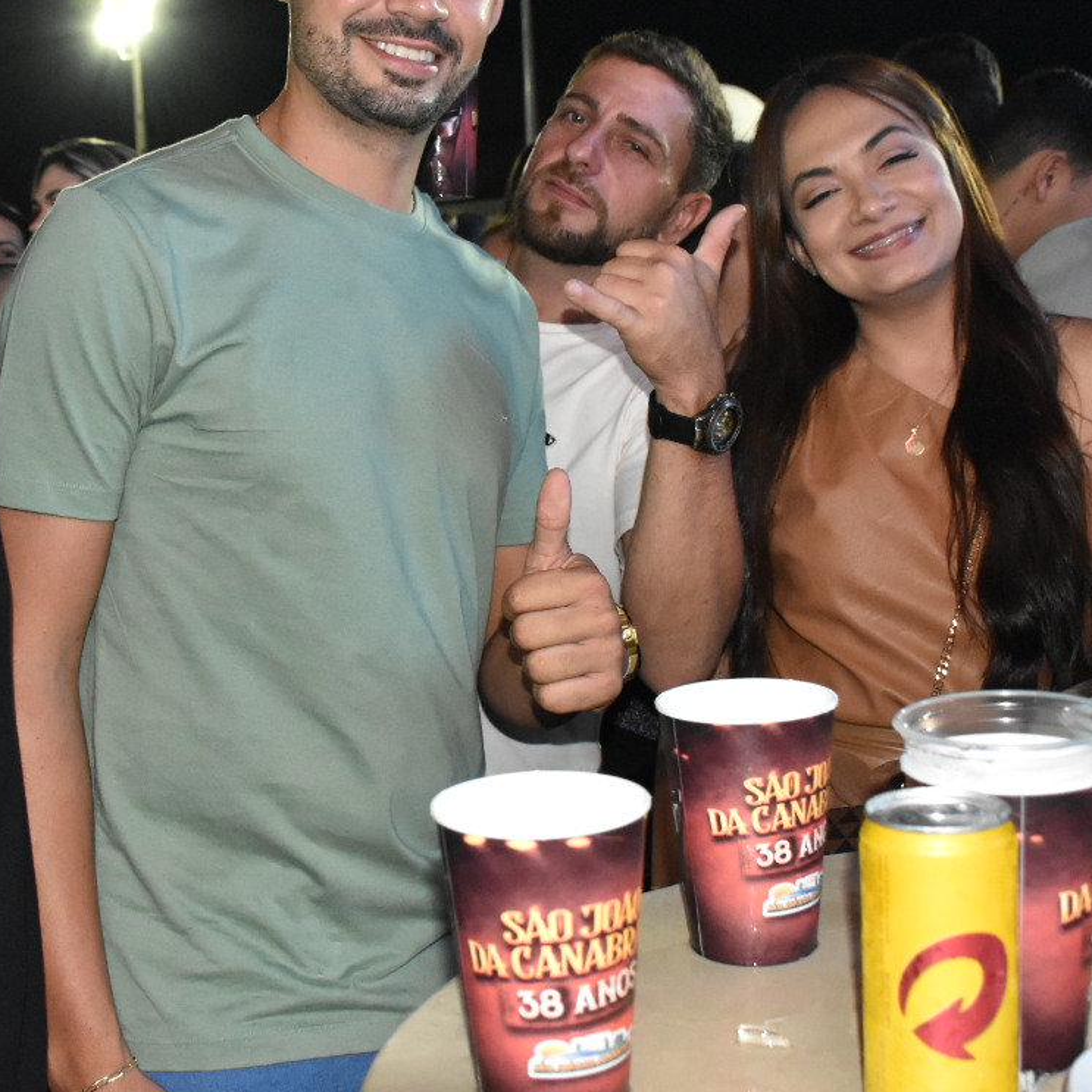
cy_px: 406
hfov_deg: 33.8
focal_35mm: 50
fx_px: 1785
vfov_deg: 33.8
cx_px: 378
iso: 4000
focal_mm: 18
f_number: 4.5
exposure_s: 1/100
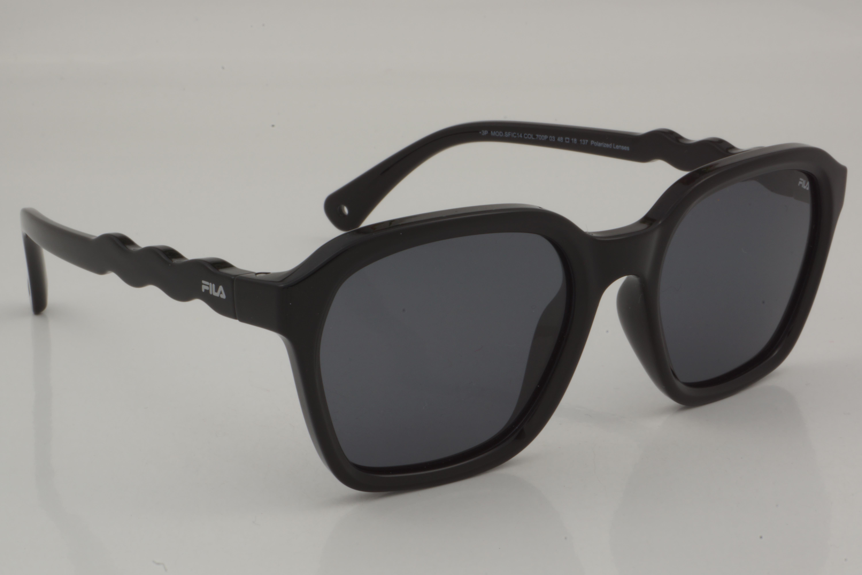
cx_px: 431
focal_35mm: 82
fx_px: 1975
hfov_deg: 24.6
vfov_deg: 16.6
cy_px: 288
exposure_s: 1/3
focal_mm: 55
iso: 100
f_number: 36
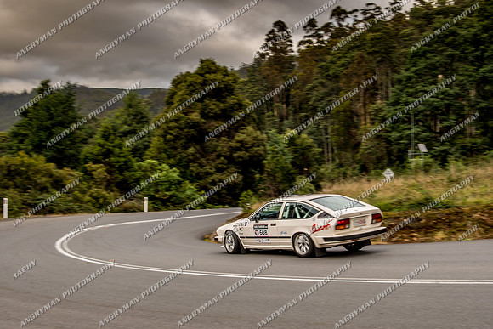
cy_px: 172
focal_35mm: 44
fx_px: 603
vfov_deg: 30.5
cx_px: 258
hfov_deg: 44.4
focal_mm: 28
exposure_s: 1/100
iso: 80
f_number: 8
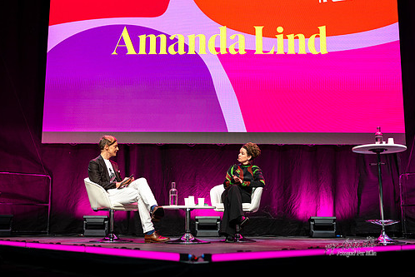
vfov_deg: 30.6
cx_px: 191
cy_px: 140
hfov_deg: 44.4
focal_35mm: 44
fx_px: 508
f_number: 1.4
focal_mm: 35
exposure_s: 1/160
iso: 200
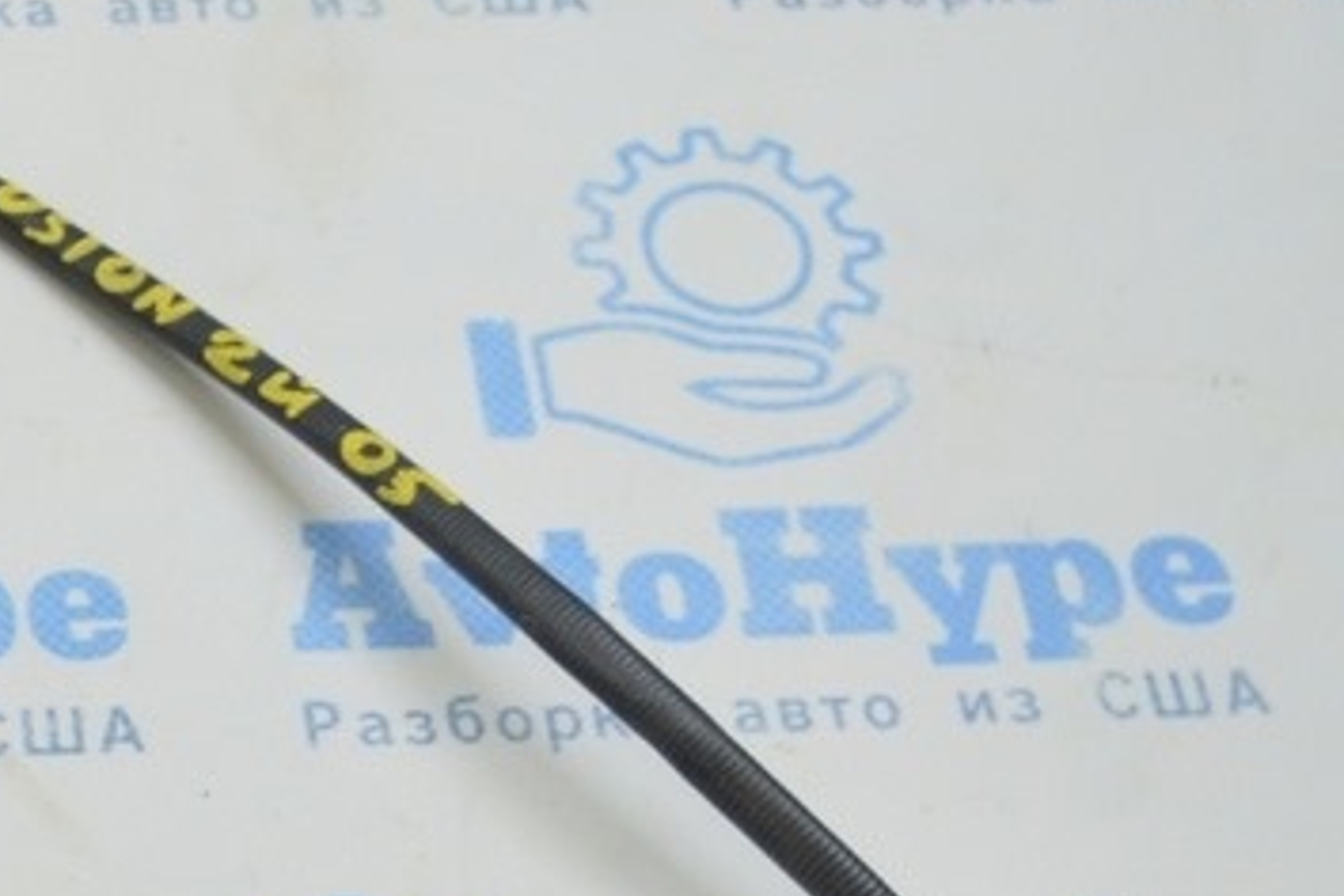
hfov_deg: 18.3
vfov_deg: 13.1
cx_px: -418
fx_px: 3882
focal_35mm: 104
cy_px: 727
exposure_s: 1/60
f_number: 4
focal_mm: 24
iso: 400
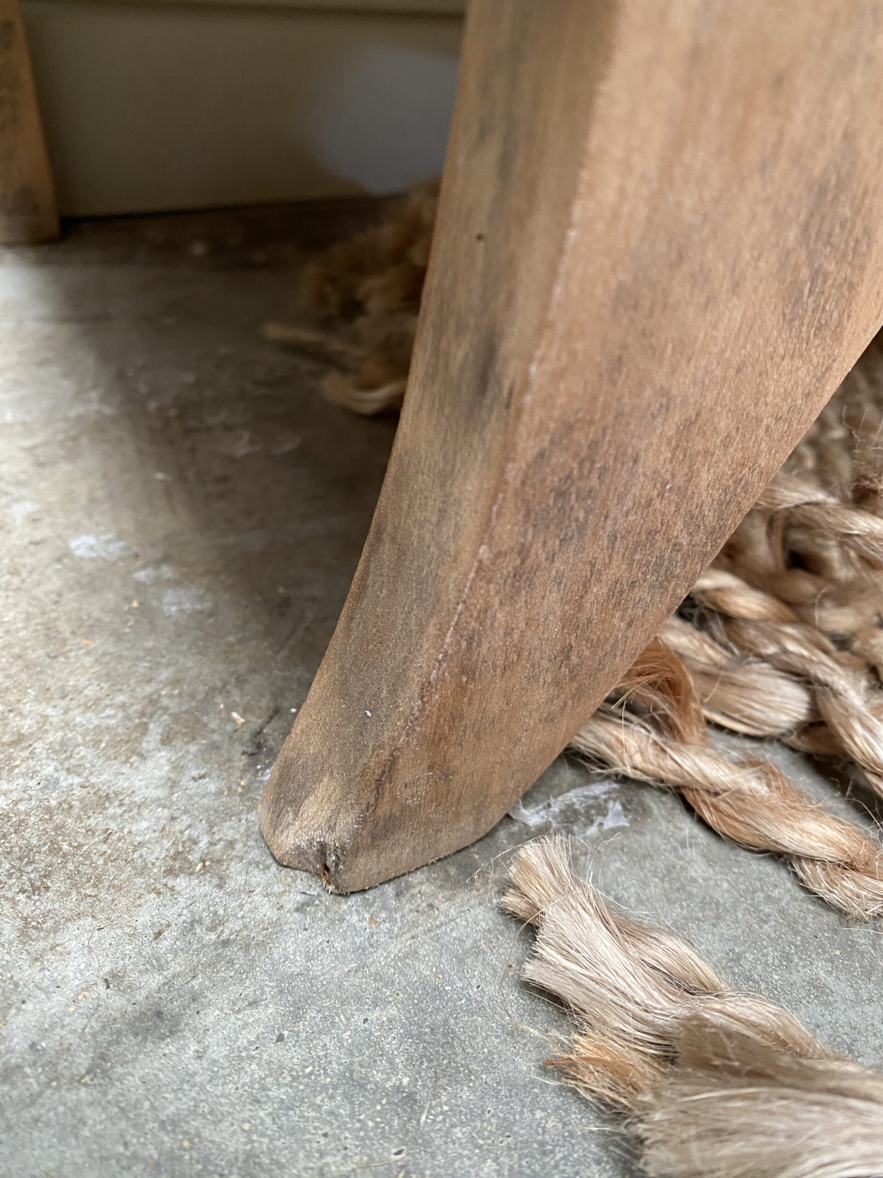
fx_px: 850
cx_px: 442
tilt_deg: -33.2
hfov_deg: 54.9
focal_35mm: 25
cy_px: 589
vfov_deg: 69.4
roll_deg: -4.7
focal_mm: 4.25
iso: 200
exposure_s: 1/60
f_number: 1.8
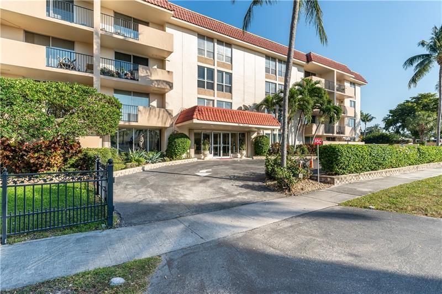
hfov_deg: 90.0
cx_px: 221
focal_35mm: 18
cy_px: 147
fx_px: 221
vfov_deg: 67.4
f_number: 8
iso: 200
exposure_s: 1/320
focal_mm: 18
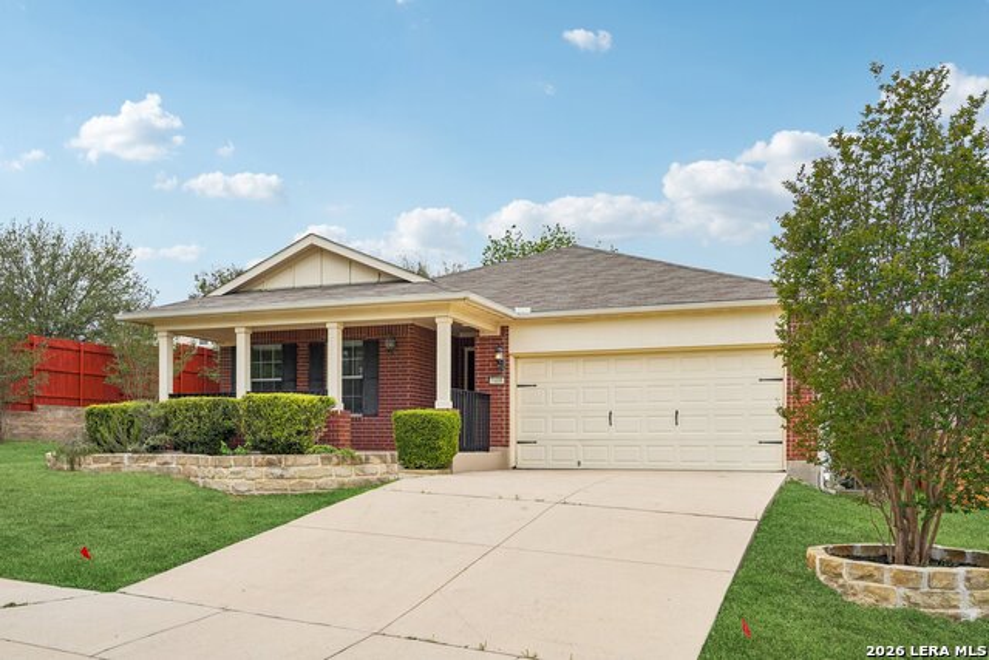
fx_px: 866
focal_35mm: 32
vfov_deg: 41.7
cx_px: 494
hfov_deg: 59.5
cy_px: 330
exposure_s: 1/320
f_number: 8
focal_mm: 31.5
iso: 100
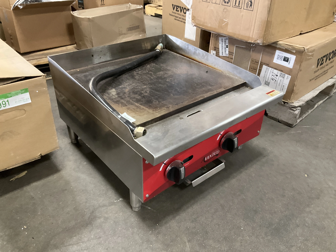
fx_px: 281
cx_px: 168
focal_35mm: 29
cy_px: 126
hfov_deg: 61.7
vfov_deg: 48.2
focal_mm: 3
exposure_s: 1/40
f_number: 1.8
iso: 250
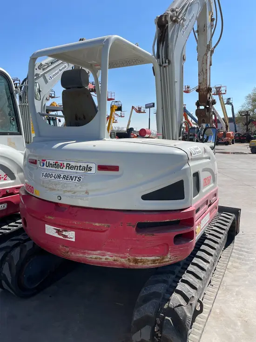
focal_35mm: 26
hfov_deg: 53.1
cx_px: 128
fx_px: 256
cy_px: 171
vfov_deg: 67.3
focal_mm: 4.2
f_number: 1.6
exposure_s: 1/3610
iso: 32
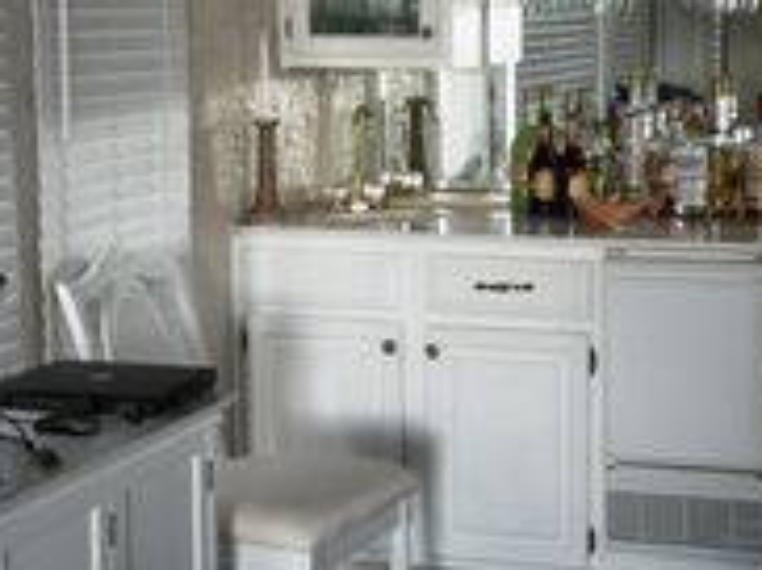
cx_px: 452
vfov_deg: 17.3
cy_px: 210
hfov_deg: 23.0
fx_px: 1869
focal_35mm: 85
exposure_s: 1/60
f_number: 3.2
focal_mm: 7.4
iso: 244
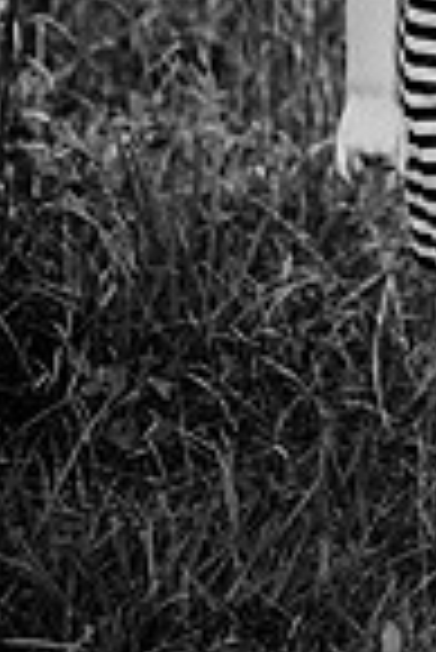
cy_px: -171
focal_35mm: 155
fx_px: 2809
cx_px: 544
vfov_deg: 12.8
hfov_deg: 8.8
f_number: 2
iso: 200
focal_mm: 50
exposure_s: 1/1000
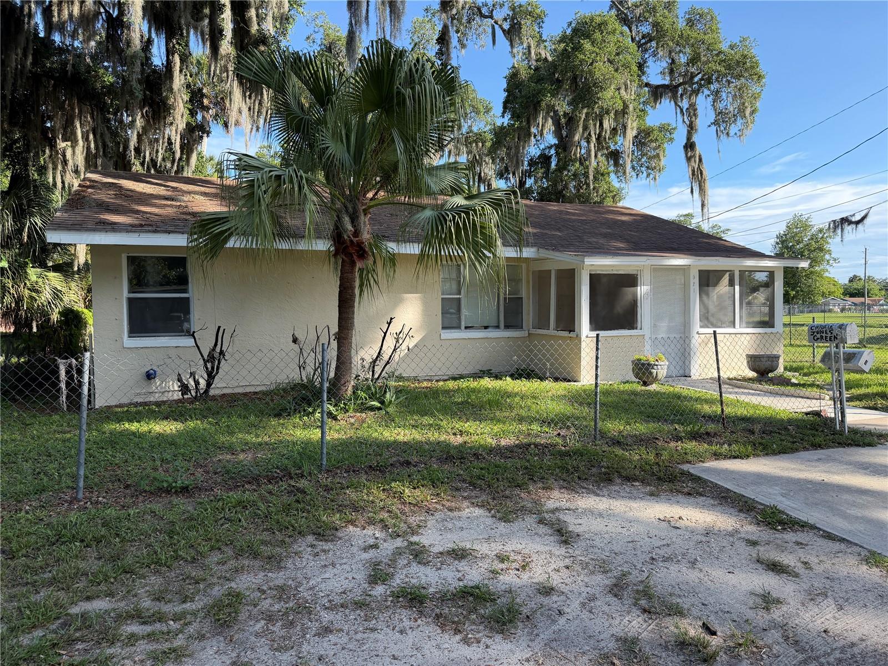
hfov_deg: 71.6
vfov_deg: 56.8
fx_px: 616
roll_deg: +0.3
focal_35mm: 24
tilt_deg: -2.3
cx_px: 444
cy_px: 333
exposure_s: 1/1464
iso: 100
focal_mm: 6.76
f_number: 1.78
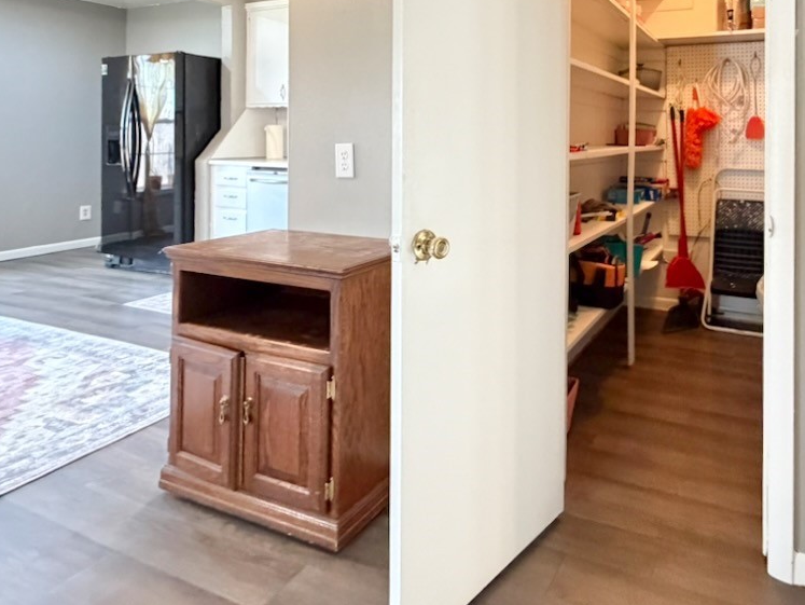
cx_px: 557
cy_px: 142
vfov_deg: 53.9
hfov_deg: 68.9
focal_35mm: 24
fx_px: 558
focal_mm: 2.22
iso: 800
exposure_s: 1/60
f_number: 2.2
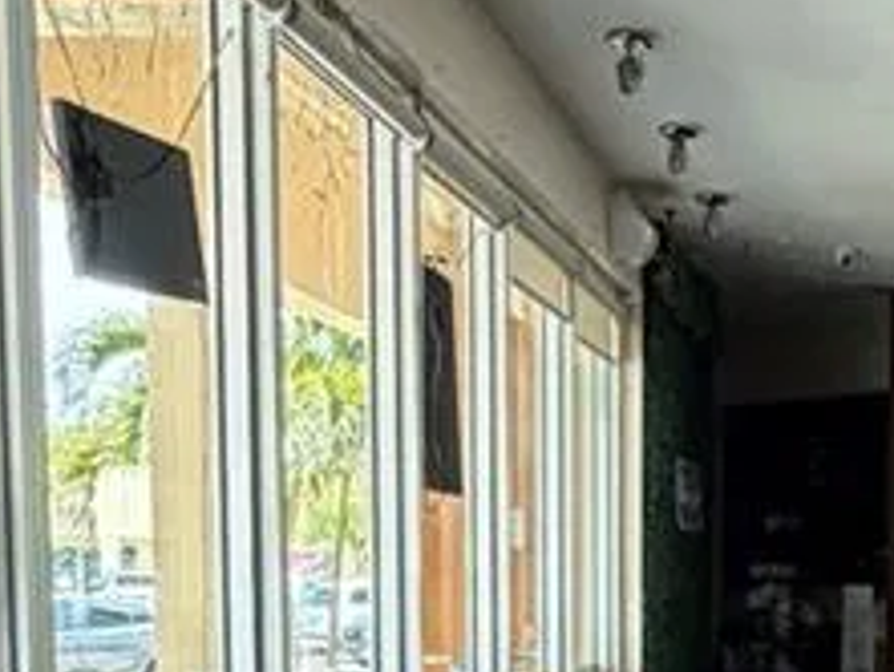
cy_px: 826
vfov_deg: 18.3
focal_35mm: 76
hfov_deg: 24.4
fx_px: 1964
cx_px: 914
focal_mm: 2.22
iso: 250
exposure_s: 1/120
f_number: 2.2
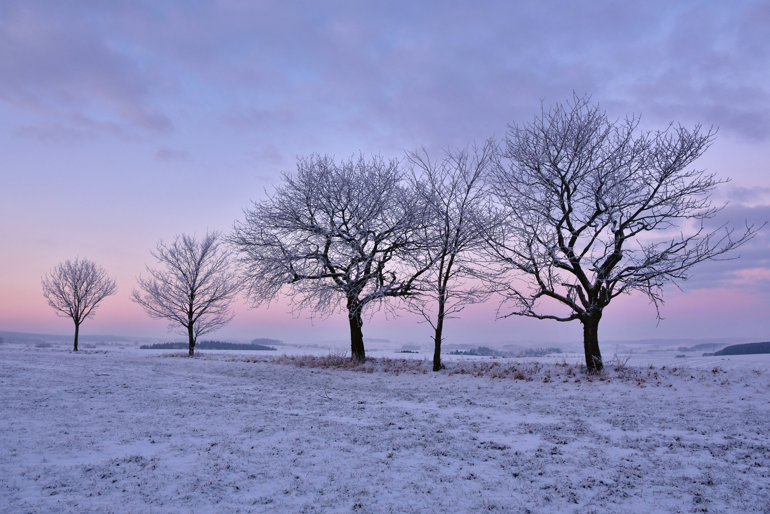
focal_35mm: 28
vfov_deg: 45.7
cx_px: 385
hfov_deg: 64.6
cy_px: 257
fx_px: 609
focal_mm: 19
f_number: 8
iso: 200
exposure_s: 1/25
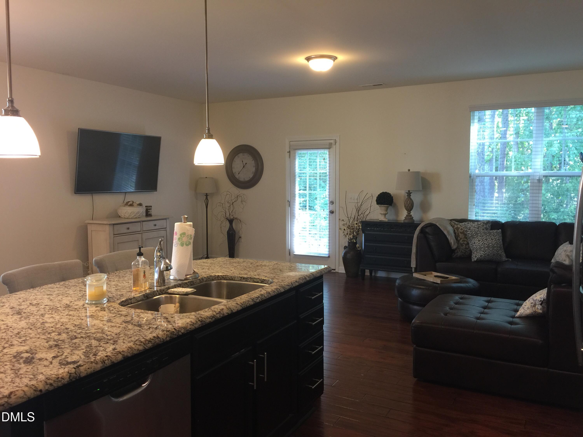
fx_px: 488
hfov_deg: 61.7
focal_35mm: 29
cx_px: 292
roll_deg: -0.5
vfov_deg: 48.2
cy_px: 218
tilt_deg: -4.0
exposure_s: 1/15
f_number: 2.2
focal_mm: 4.15
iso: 40
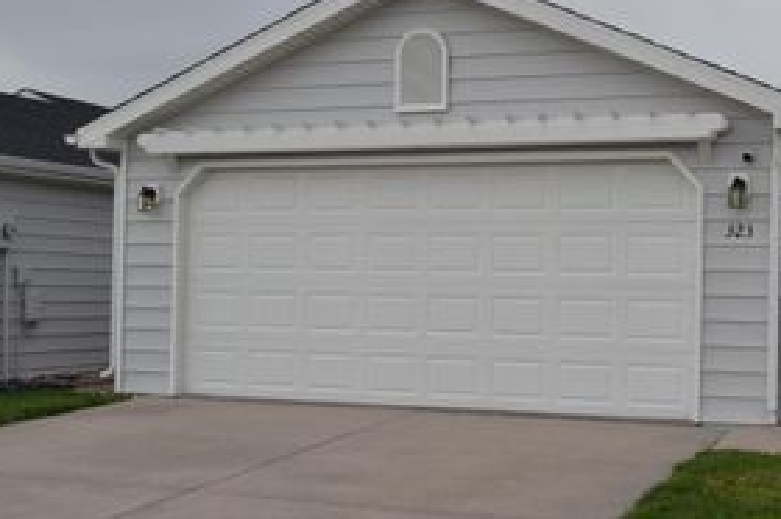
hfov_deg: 33.8
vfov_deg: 22.9
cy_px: 272
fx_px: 1278
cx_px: 499
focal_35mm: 59
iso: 100
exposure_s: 1/160
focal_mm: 22
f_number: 6.3
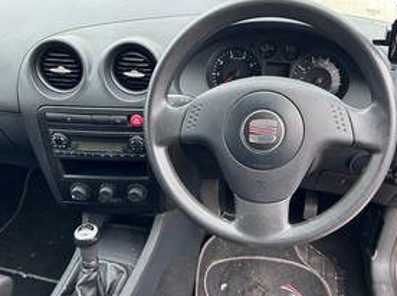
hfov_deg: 55.3
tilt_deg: -40.9
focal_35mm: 33
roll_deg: +2.7
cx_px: 220
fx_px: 378
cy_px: 162
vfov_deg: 42.8
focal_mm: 5.7
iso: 100
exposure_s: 1/121
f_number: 1.5
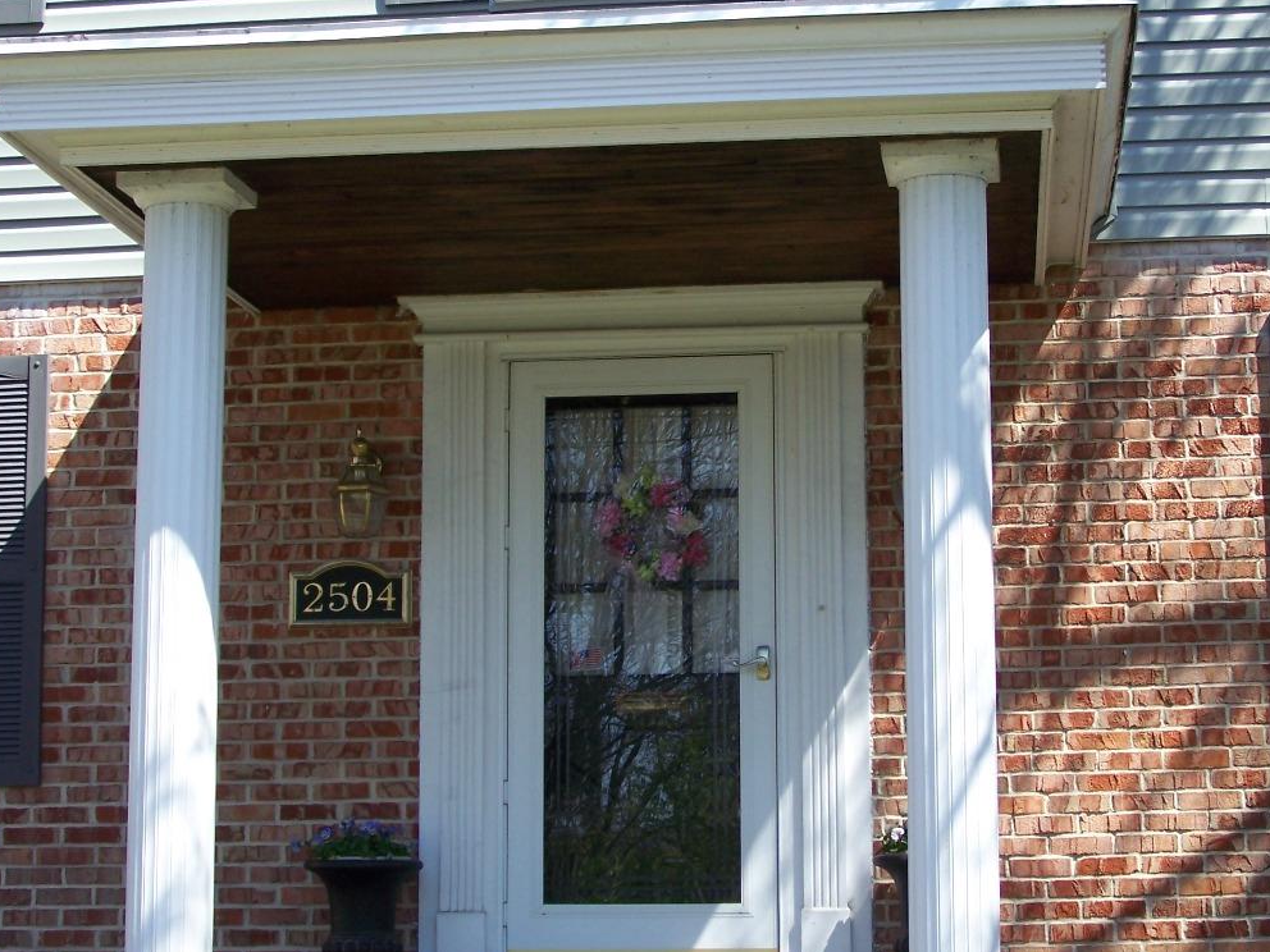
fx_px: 2715
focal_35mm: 74
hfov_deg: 26.3
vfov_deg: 19.9
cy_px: 514
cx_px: 744
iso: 64
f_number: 3
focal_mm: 8.5
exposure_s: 1/320
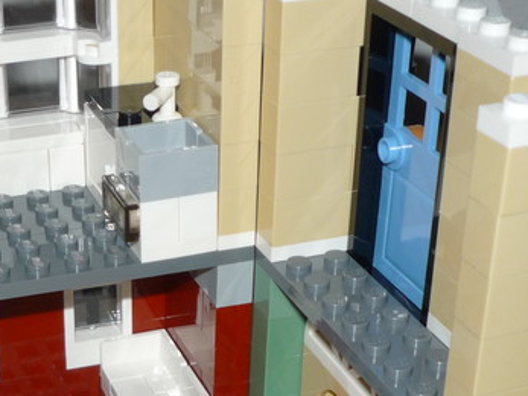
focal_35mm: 83
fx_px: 1266
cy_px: 366
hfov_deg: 23.2
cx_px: 91
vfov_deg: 17.5
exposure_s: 1/30
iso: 100
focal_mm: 5.2
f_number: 4
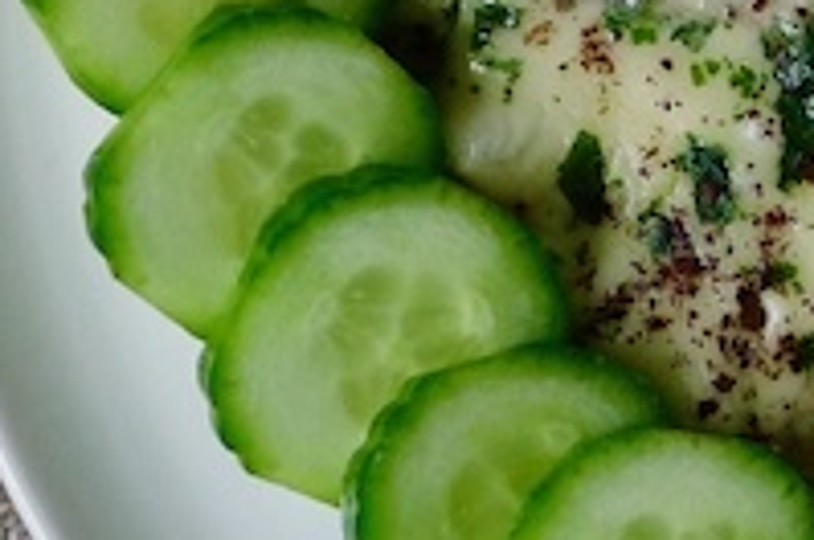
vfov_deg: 9.3
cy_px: -106
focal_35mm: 145
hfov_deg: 13.5
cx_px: 1137
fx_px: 3273
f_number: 2.2
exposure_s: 1/60
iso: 320
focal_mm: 6.8
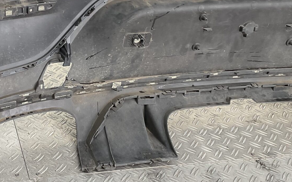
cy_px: 93
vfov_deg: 18.4
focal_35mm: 71
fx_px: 565
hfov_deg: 28.3
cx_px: 57
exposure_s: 1/120
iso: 25
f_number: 1.8
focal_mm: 3
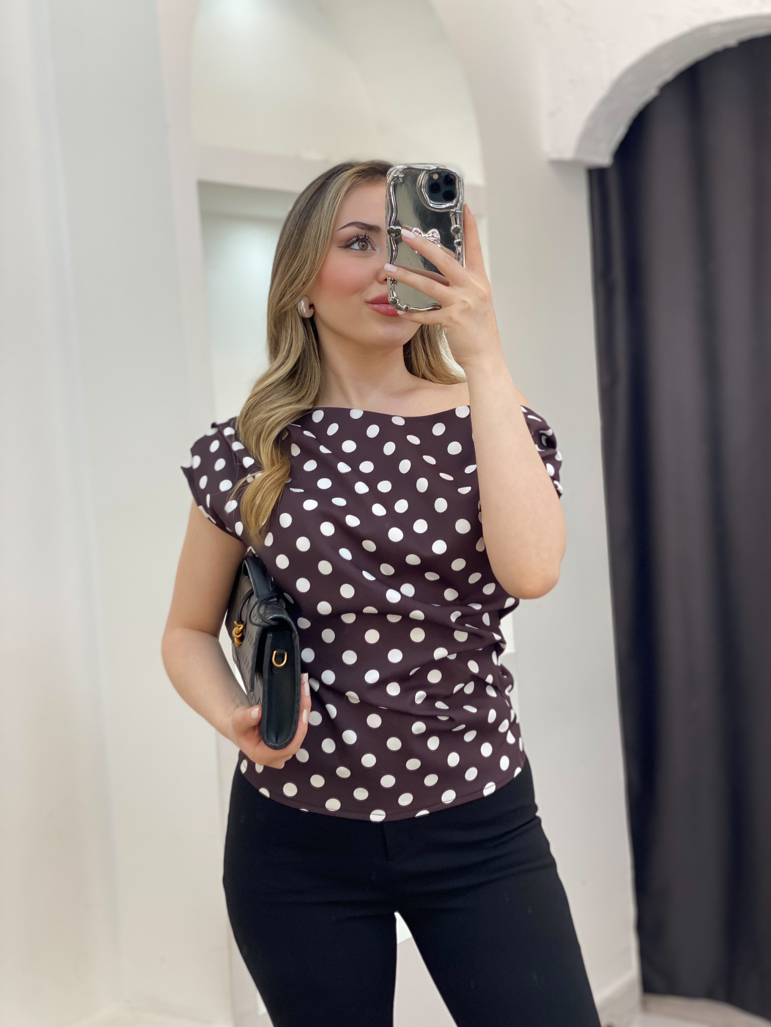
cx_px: 386
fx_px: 1544
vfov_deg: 36.8
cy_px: 514
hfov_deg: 28.0
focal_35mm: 52
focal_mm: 6
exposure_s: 1/100
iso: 50
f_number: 2
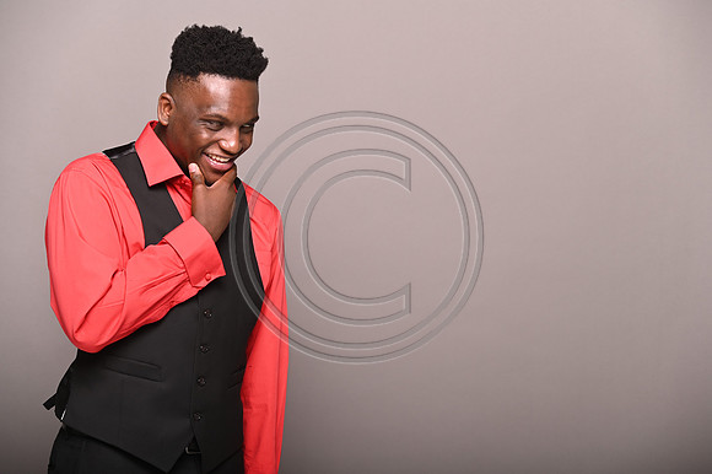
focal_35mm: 100
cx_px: 356
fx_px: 1977
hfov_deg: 20.4
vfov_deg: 13.7
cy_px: 237
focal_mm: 100
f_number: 4
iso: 250
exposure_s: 1/200
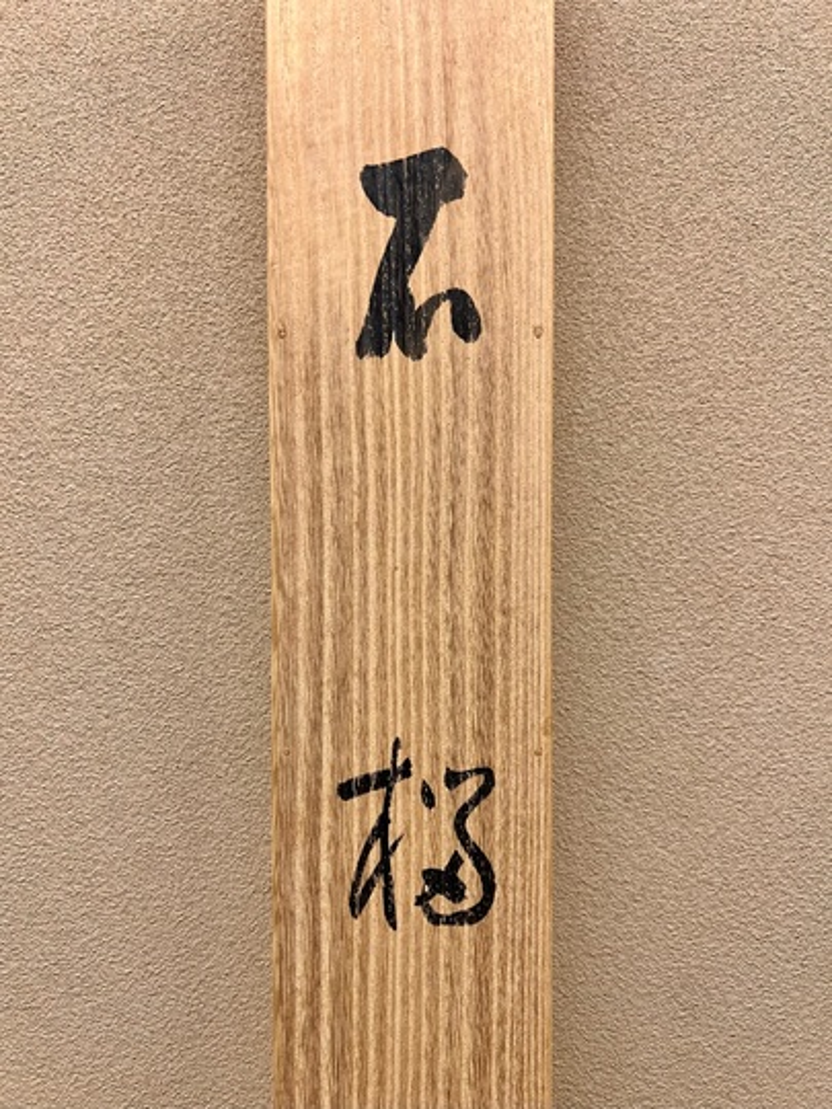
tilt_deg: -1.8
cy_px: 554
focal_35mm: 26
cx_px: 416
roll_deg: -1.4
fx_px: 833
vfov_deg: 67.3
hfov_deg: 53.1
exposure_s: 1/120
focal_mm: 5.7
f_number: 1.5
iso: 125
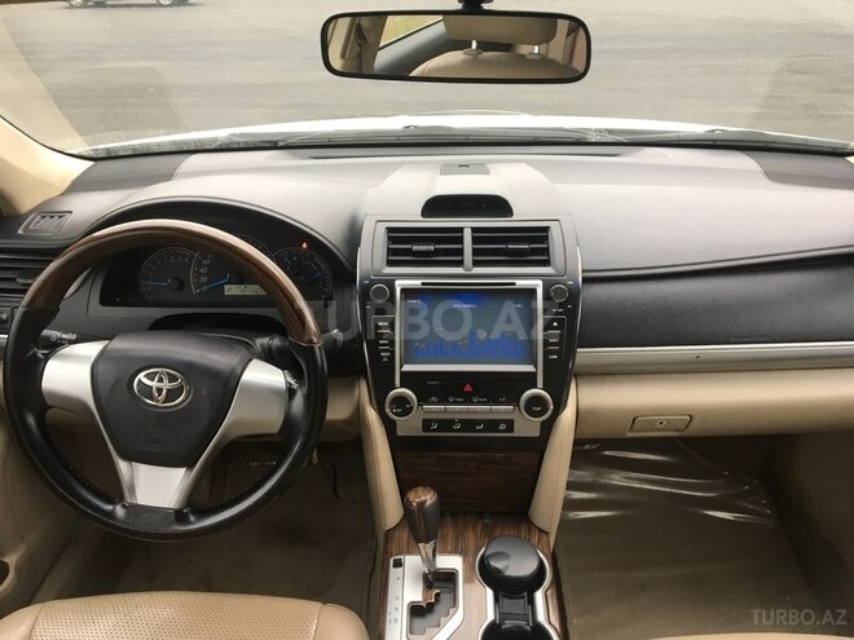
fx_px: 715
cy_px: 320
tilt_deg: -27.3
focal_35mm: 29
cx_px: 427
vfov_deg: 48.2
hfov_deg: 61.7
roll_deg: +0.8
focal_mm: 4.15
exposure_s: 1/33
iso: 25
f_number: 2.2
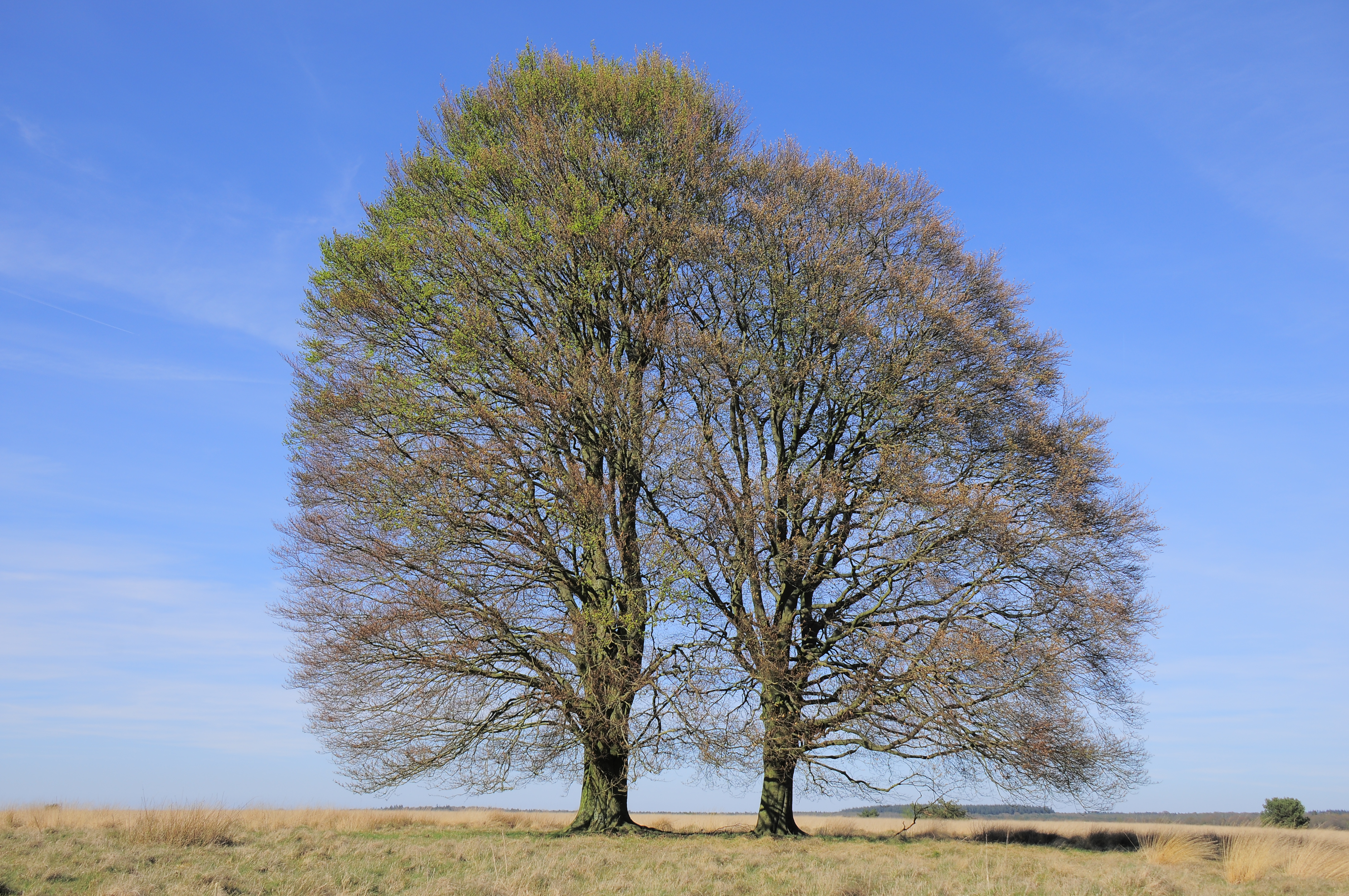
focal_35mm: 39
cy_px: 448
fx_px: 1460
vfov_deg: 34.1
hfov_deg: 49.6
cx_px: 674
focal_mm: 26
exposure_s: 1/320
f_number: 7.1
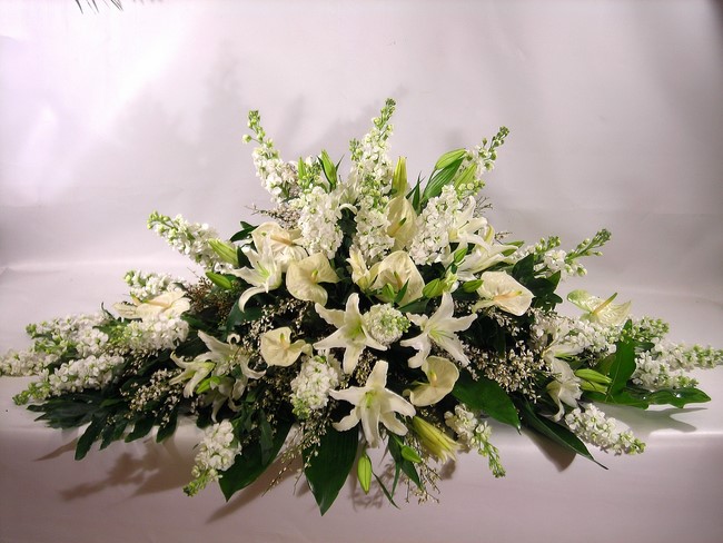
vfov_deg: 26.6
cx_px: 362
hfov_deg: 34.9
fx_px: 1149
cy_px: 272
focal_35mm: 55
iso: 50
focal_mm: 9.1
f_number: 3.6
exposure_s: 1/22.1
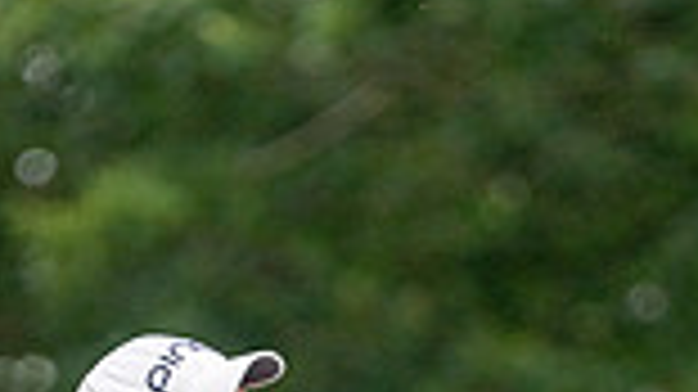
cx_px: 230
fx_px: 25288
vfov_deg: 0.9
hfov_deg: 1.6
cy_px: 915
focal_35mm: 1367
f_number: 4
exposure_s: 1/6400
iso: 800
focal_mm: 300
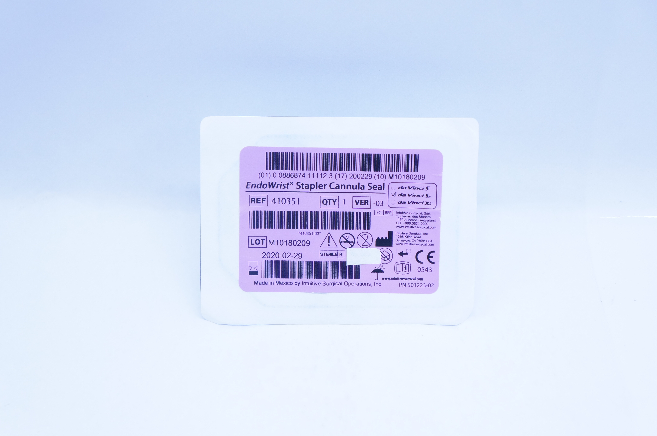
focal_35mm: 63
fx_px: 1141
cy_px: 227
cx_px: 334
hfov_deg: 32.1
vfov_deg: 21.7
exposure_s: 1/200
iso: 800
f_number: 4.5
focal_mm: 37
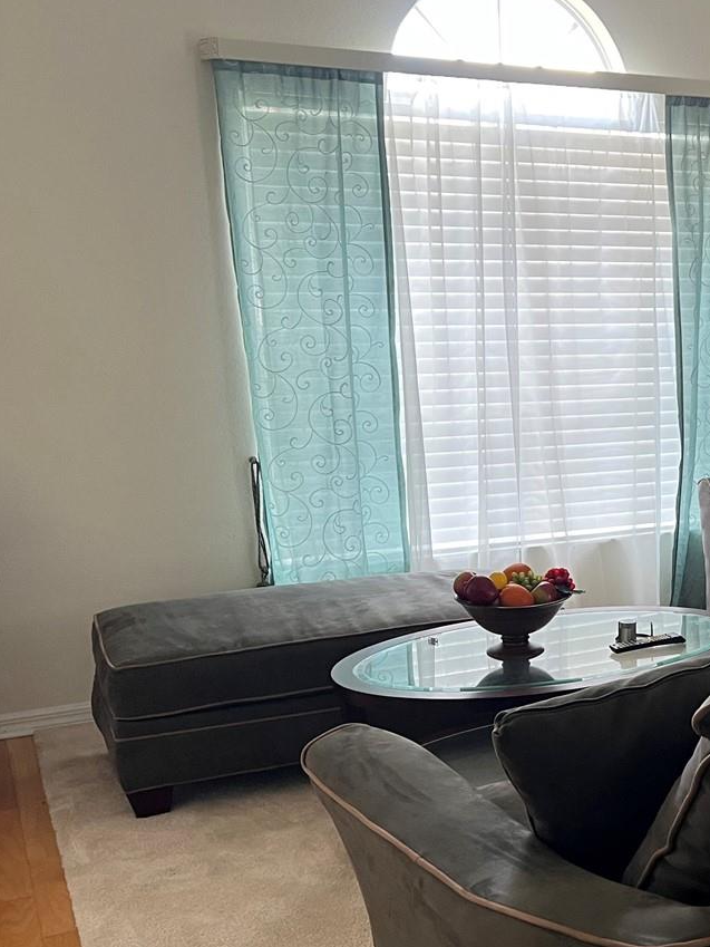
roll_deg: +0.2
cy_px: 553
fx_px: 1340
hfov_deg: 27.2
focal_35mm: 49
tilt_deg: -12.1
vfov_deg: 38.8
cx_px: 780
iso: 160
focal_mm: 5.7
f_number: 1.5
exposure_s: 1/60
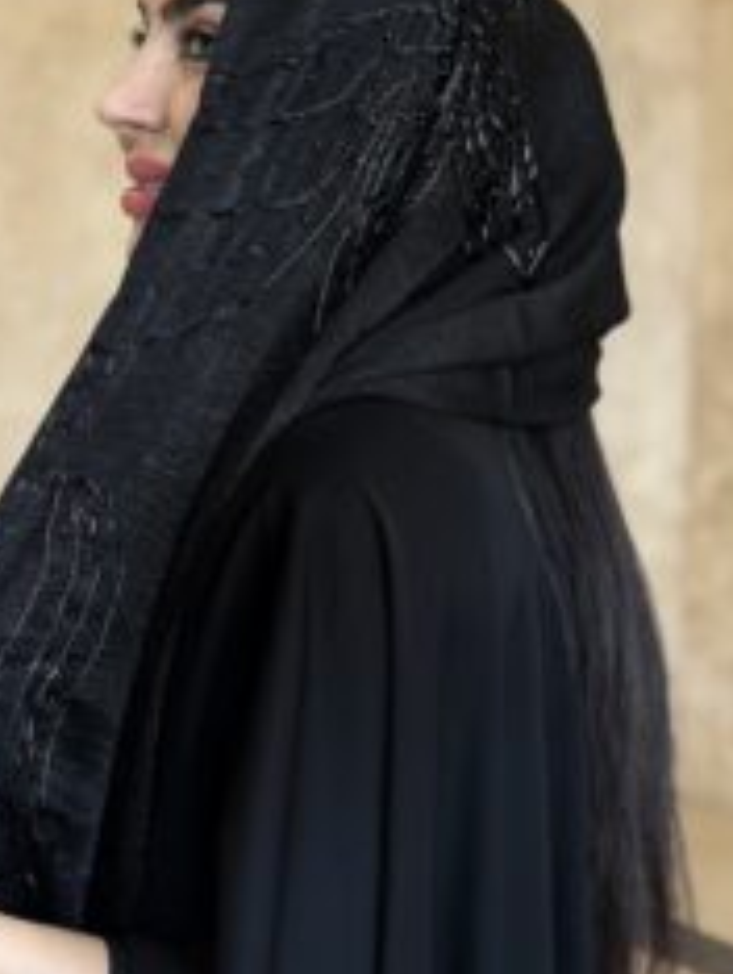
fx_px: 2311
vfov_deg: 23.8
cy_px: 508
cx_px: 196
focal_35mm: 82
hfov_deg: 17.9
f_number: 1.78
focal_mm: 6.86
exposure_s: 1/100
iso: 125
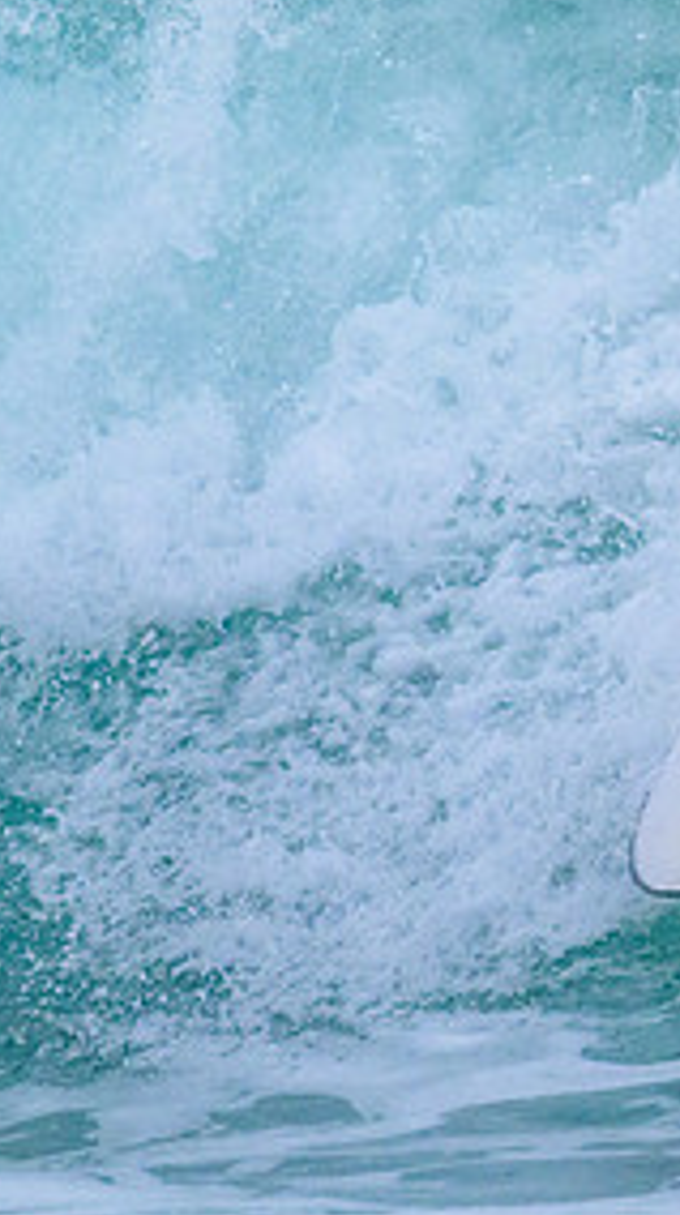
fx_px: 75889
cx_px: 1193
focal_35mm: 2359
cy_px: 438
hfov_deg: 0.5
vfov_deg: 0.9
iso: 3200
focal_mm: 800
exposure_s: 1/2000
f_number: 11
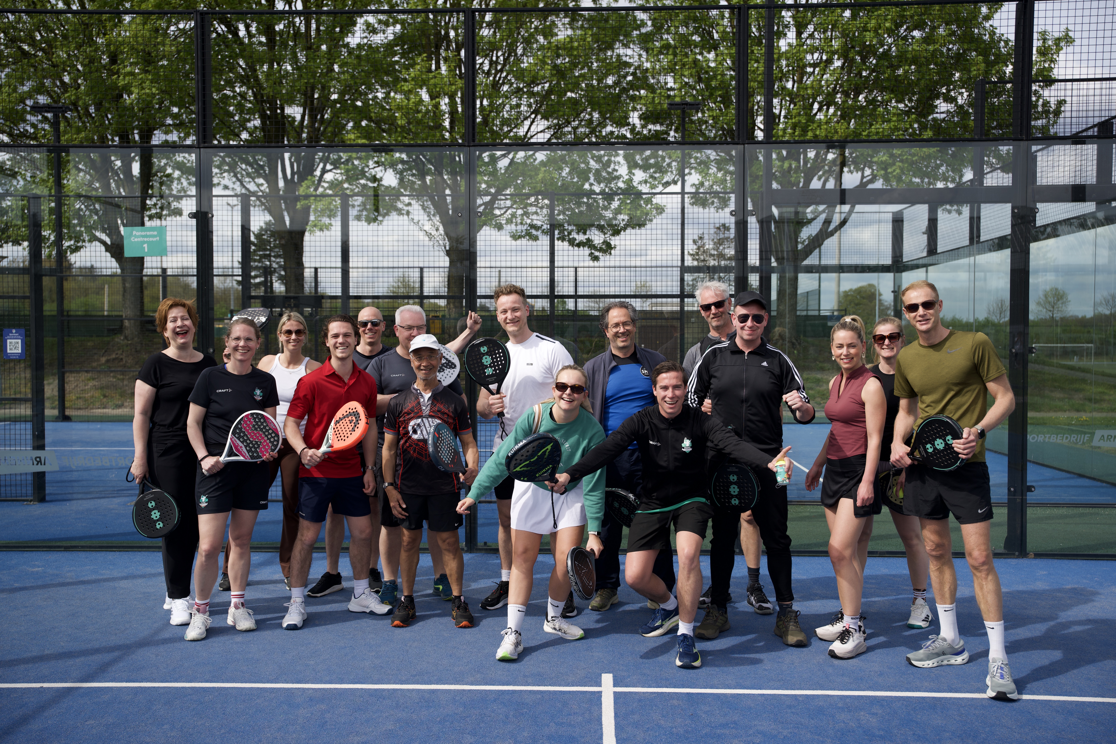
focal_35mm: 35
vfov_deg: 38.3
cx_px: 558
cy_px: 372
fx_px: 1073
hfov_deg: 55.0
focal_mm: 34.6
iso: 100
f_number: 3.5
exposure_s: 1/1250
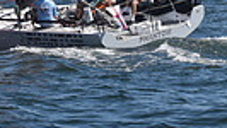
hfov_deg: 6.7
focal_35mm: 321
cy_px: -328
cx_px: -76
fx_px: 1933
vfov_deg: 3.6
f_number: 10
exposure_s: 1/1250
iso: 320
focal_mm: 70
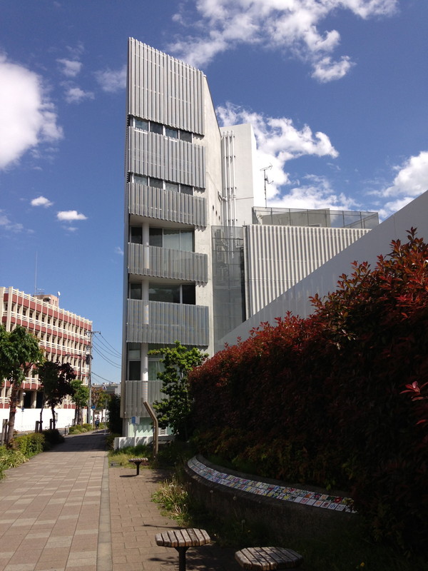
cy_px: 286
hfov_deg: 42.9
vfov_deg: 55.4
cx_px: 214
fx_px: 544
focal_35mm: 33
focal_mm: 4.13
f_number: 2.4
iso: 50
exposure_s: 1/1695
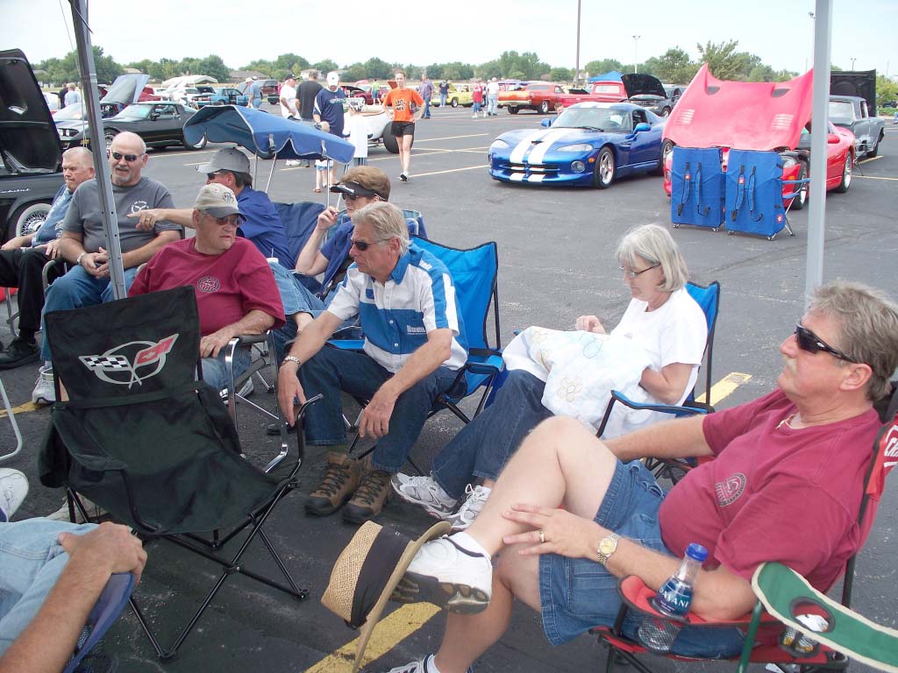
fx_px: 934
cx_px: 449
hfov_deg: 51.4
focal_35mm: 36
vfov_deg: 39.7
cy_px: 336
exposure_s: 1/400
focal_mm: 7.54
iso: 64
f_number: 2.8
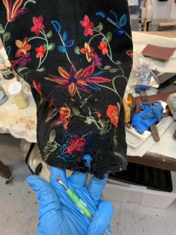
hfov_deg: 53.1
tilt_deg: -48.2
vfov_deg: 67.3
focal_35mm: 26
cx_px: 88
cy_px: 118
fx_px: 176
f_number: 1.8
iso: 200
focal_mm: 4.25
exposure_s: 1/50
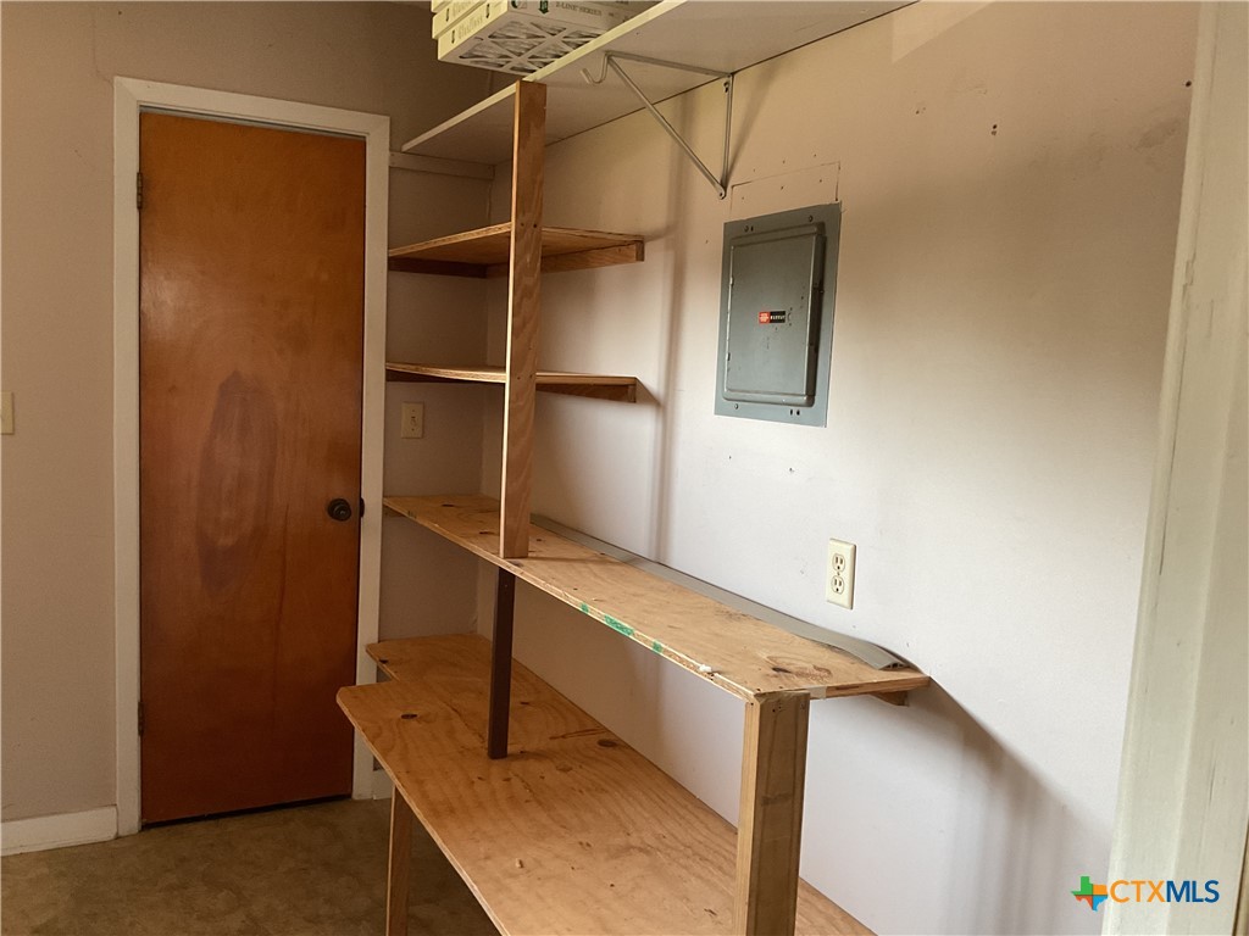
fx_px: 1046
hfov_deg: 61.7
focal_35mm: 29
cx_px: 624
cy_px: 468
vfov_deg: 48.2
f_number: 1.8
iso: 160
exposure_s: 1/60
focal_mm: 3
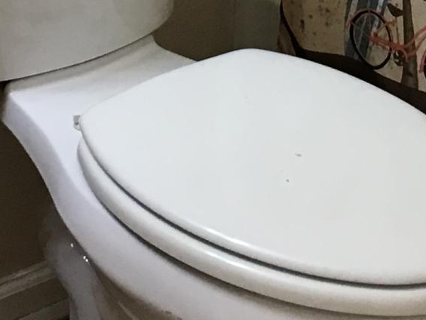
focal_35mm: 154
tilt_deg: -10.7
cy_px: -431
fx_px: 1896
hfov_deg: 12.8
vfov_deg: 8.8
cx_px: 201
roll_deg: -0.7
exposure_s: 1/30
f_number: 2.2
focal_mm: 4.15
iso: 40
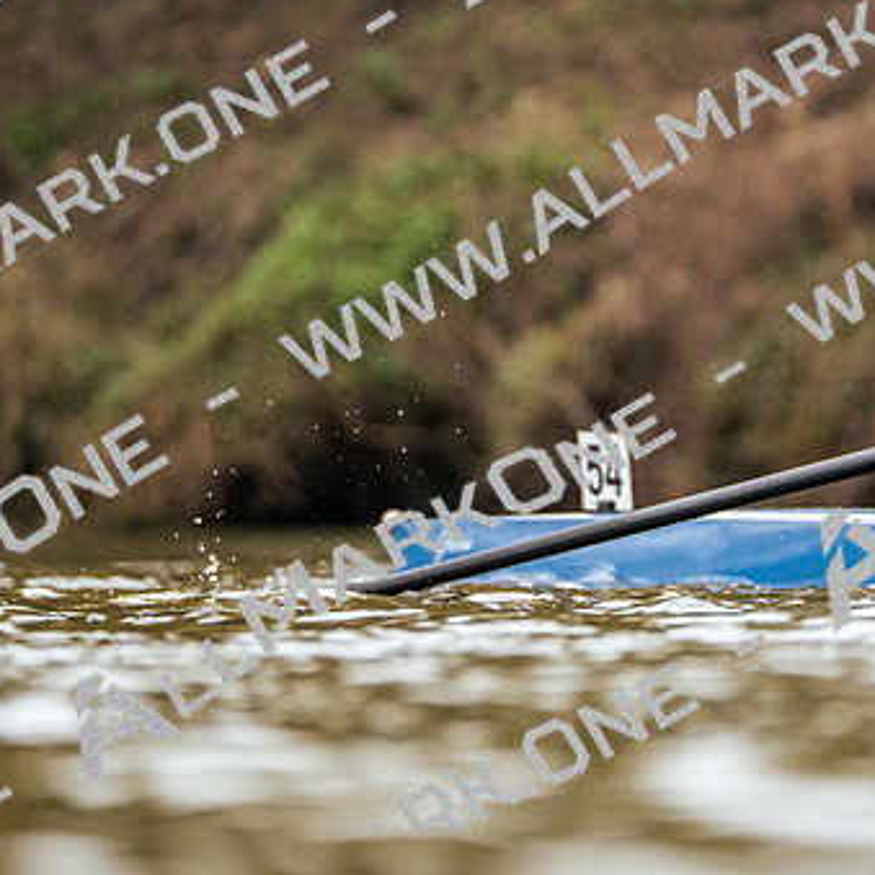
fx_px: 24937
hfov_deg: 2.0
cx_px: 599
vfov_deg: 2.0
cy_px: 386
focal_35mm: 872
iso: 2500
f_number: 6.3
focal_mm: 600
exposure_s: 1/2000
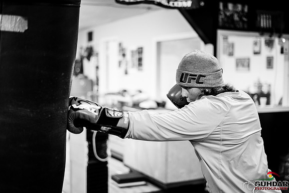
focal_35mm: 50
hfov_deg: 39.6
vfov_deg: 27.0
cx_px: 144
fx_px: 401
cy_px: 96
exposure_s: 1/500
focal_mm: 50
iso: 1600
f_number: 1.8
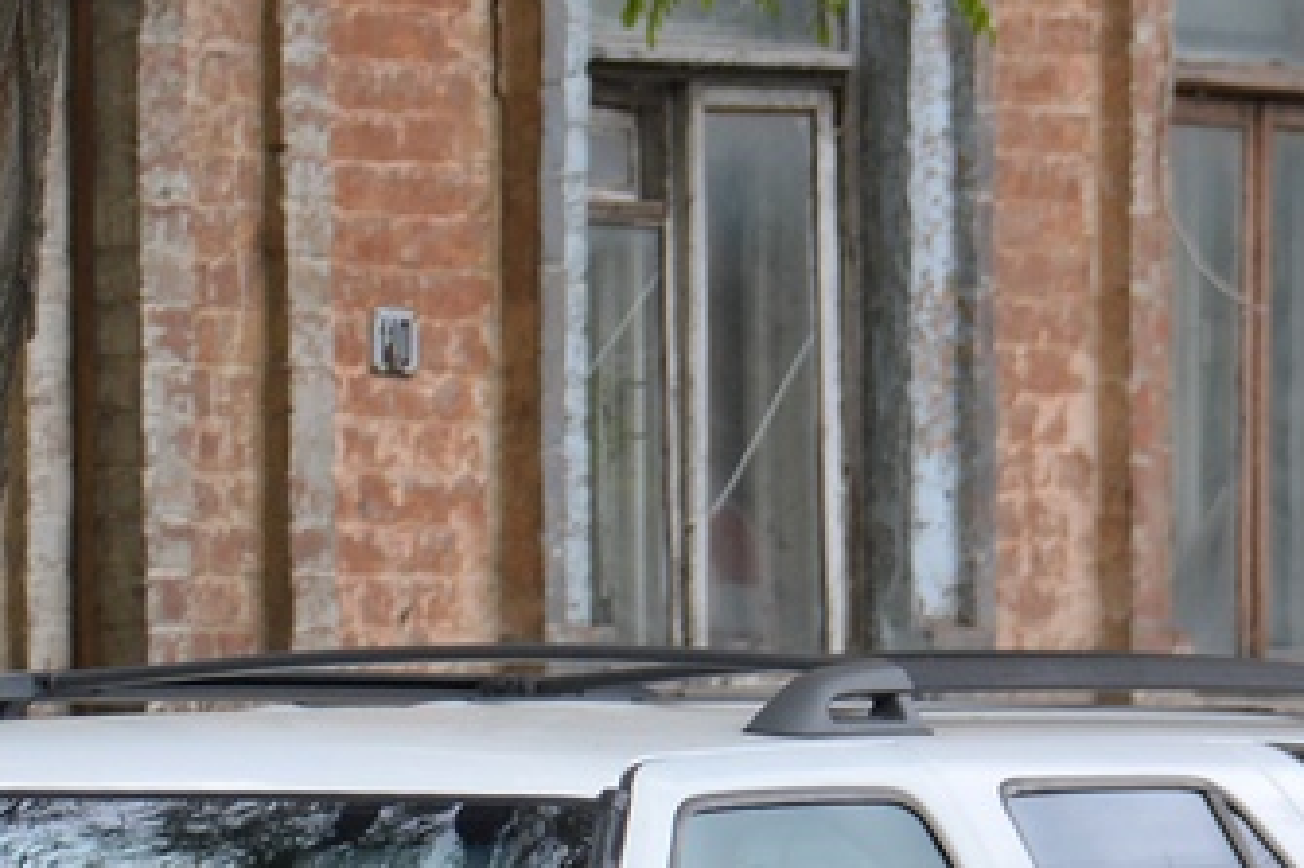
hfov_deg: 5.1
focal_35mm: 403
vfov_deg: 3.4
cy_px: 1226
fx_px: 14582
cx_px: 16
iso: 400
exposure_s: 1/125
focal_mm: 75
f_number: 5.6
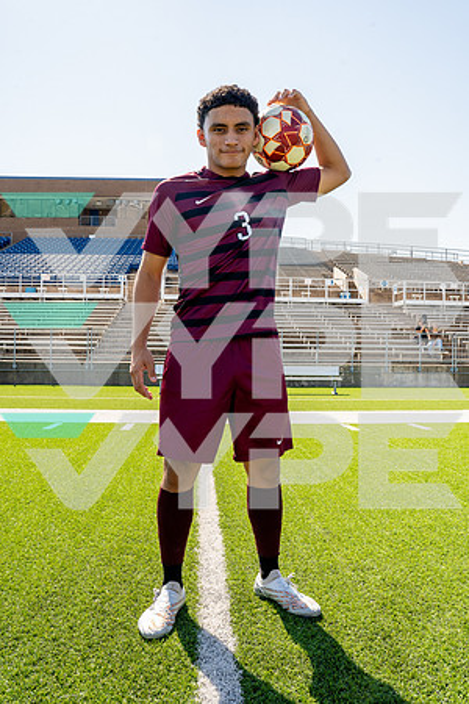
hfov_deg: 46.4
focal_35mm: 28
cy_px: 352
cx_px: 234
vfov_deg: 65.5
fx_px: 547
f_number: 11
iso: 320
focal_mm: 28
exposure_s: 1/250
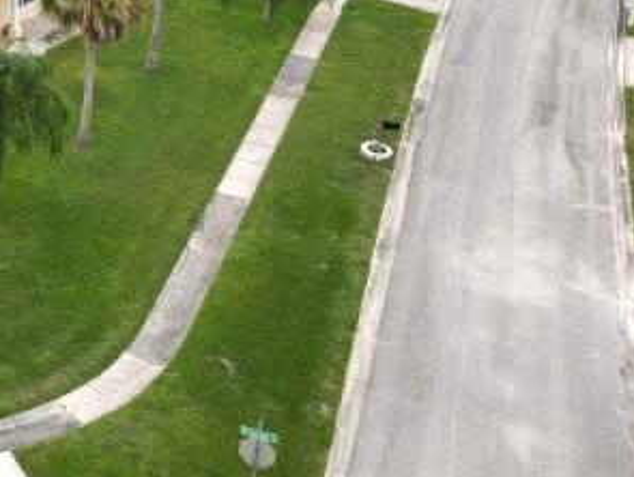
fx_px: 1192
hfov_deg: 27.2
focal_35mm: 65
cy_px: 127
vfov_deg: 22.5
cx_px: -71
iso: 100
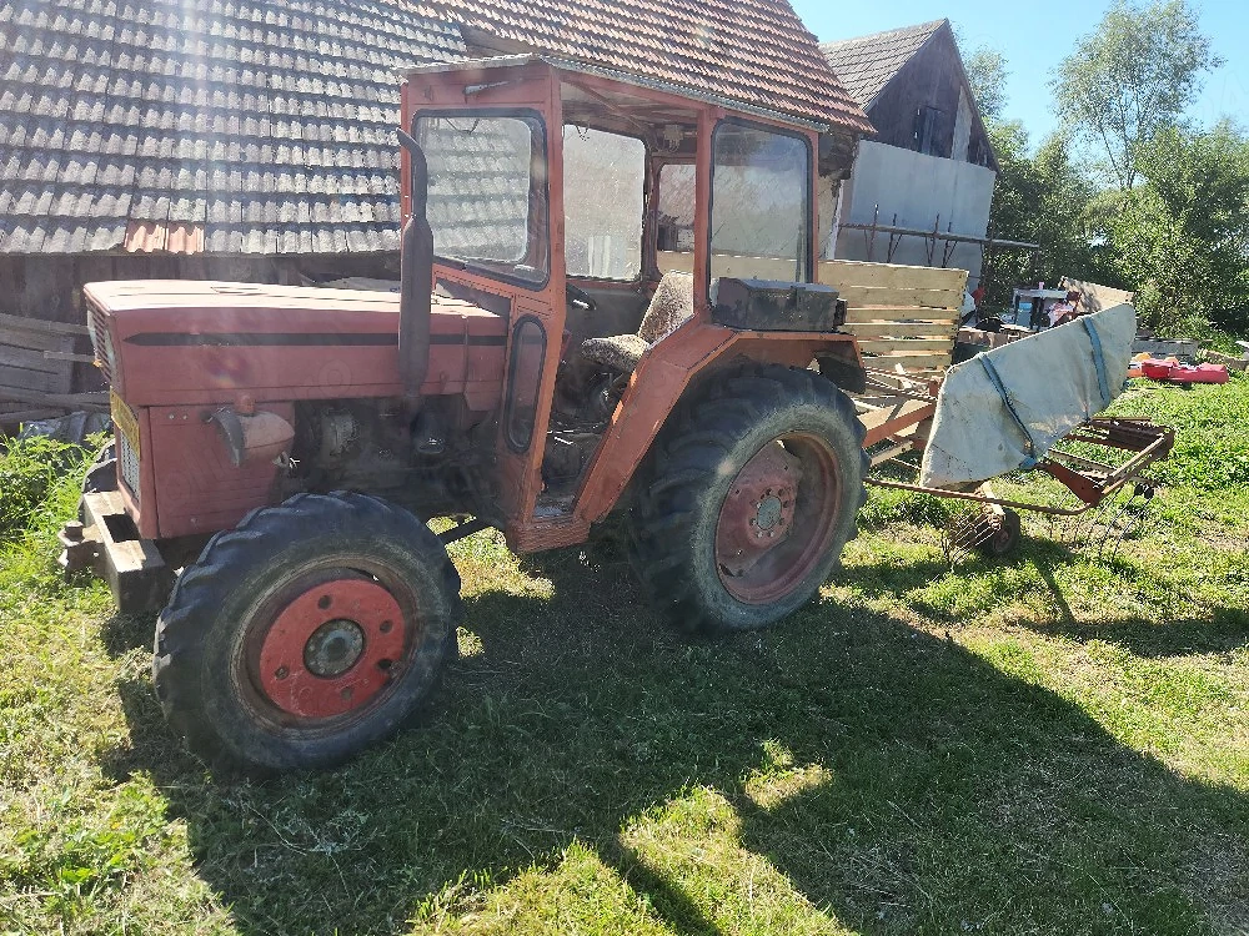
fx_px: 830
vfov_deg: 58.9
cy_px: 468
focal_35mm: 23
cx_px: 624
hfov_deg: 73.9
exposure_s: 1/588
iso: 20
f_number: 1.8
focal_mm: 5.4
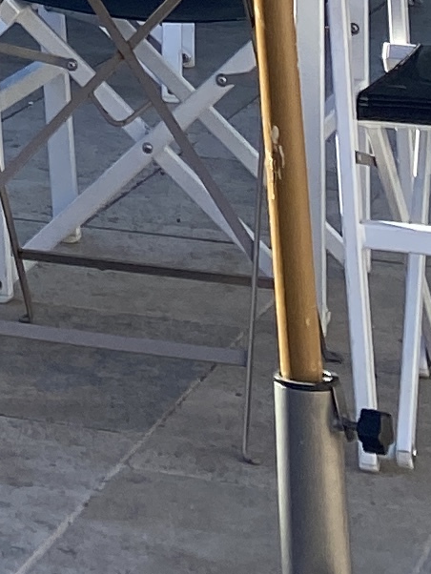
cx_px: -450
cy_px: -1159
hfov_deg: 8.1
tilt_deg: +14.6
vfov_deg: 9.1
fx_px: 2887
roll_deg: -1.5
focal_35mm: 174
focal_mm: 4.25
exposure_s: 1/1362
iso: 32
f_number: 1.8
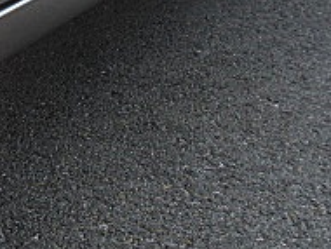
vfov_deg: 12.3
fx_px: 1158
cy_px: 82
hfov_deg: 15.4
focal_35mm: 121
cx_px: -115
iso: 50
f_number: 2.8
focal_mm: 6.3
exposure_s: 1/60
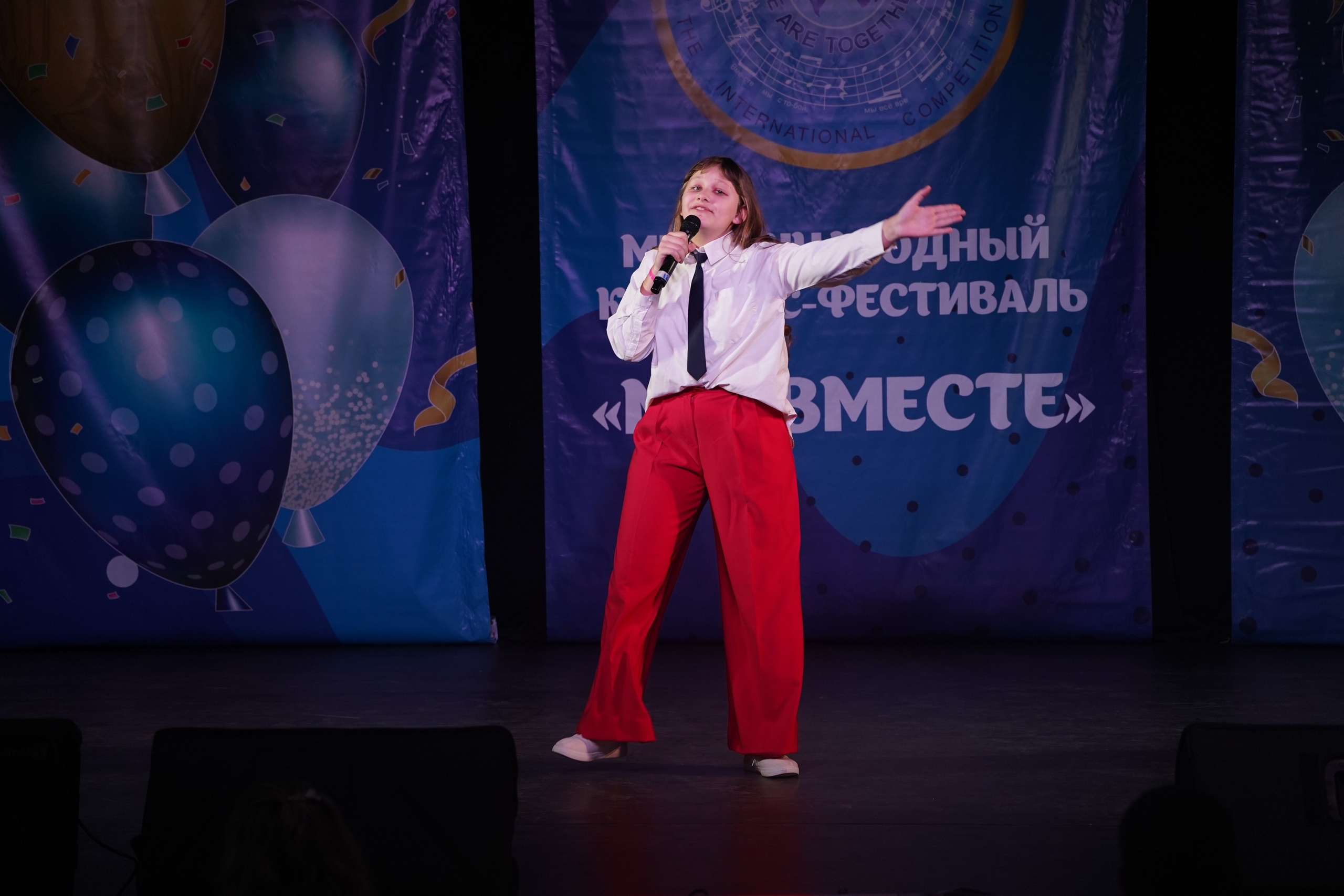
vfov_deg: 10.1
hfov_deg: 15.1
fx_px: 5077
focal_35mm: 136
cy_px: 448
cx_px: 672
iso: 1600
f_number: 5.6
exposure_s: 1/250
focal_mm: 136
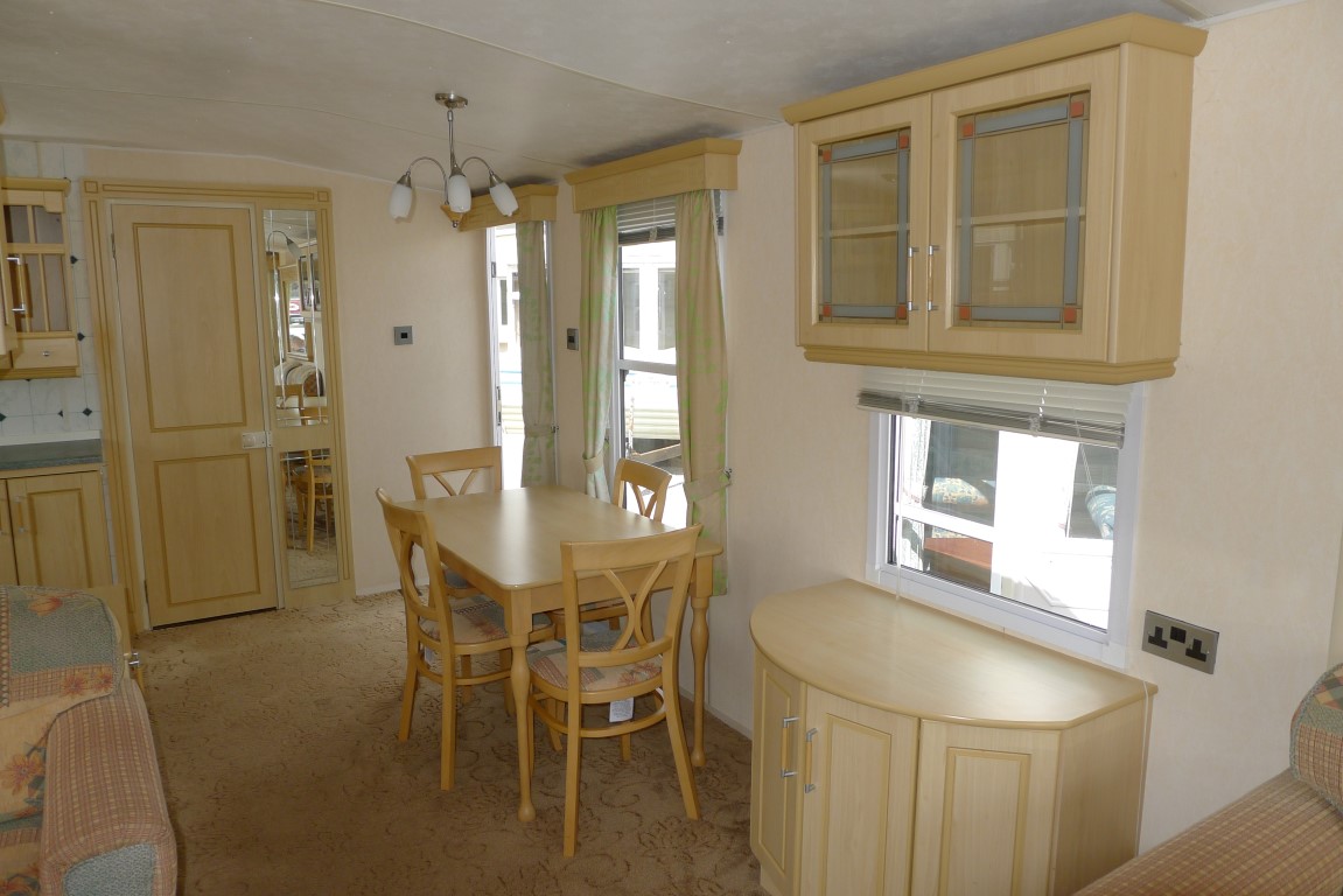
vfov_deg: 53.2
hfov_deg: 73.7
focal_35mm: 24
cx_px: 672
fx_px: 896
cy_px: 448
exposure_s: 1/320
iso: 100
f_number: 2.8
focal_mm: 5.1
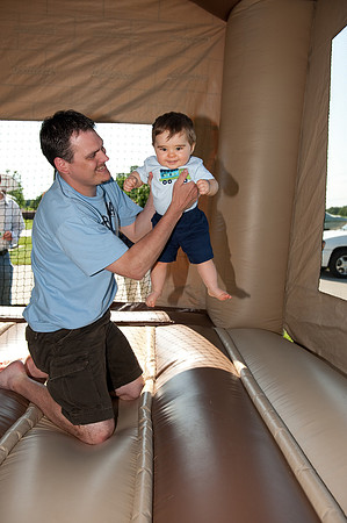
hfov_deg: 42.2
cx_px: 174
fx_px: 449
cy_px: 262
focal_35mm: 31
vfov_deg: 60.3
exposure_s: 1/2000
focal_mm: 31
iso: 400
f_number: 4.5
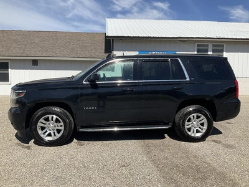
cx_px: 124
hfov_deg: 61.7
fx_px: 209
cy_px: 94
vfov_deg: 48.2
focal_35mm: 29
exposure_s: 1/2538
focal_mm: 3
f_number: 1.8
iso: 25
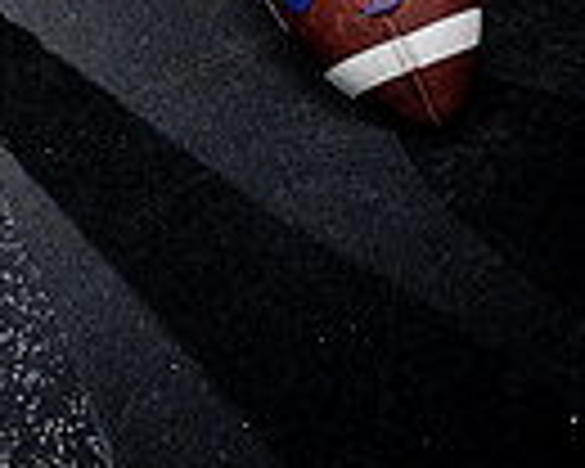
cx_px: 86
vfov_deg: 14.8
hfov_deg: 23.1
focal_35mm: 81
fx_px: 1402
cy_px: -518
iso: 640
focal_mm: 25
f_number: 8
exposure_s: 1/250
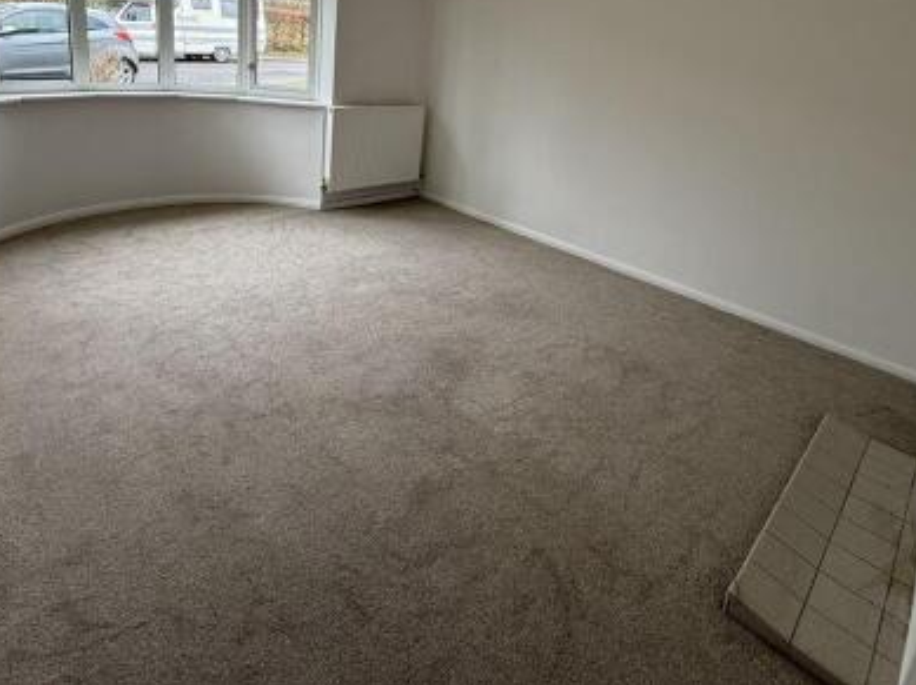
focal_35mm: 21
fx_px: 555
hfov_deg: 78.9
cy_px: 178
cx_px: 427
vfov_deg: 60.2
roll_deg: -5.2
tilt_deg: -13.7
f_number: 2.2
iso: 80
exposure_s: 1/100
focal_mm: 2.22
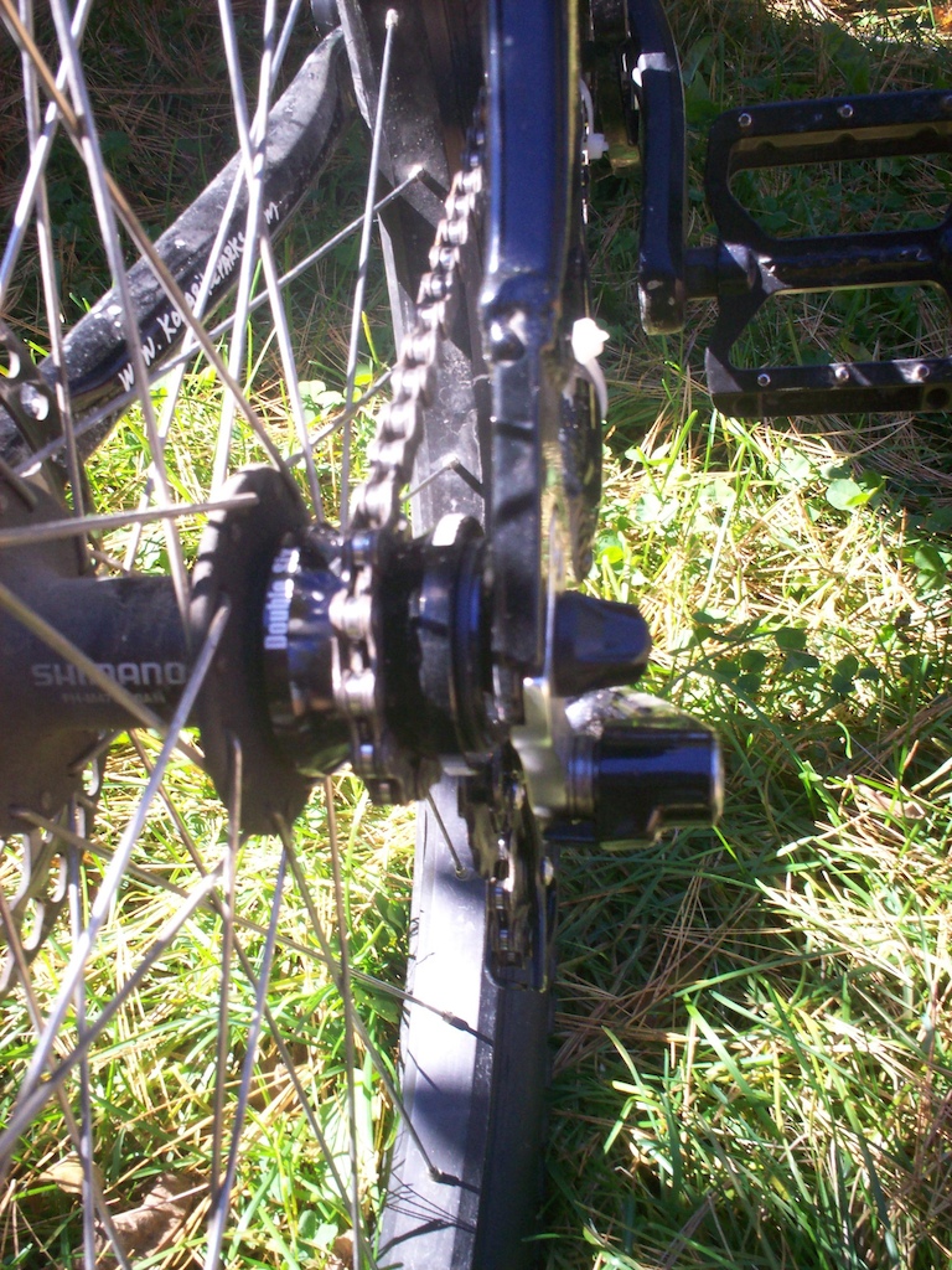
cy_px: 635
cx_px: 476
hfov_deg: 39.7
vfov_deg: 51.4
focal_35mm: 36
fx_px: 1320
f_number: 4.5
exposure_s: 1/66.1
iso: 100
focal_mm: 6
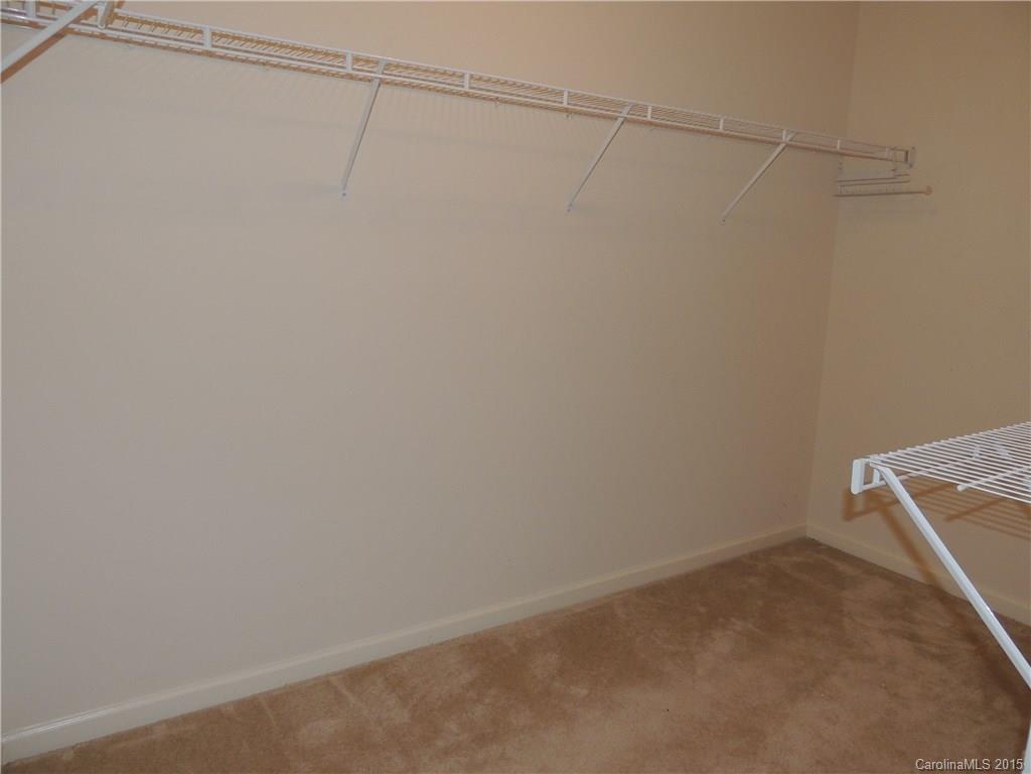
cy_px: 387
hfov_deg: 71.6
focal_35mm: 24
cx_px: 516
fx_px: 715
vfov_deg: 56.8
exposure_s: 1/30
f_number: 3
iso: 200
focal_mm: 4.3
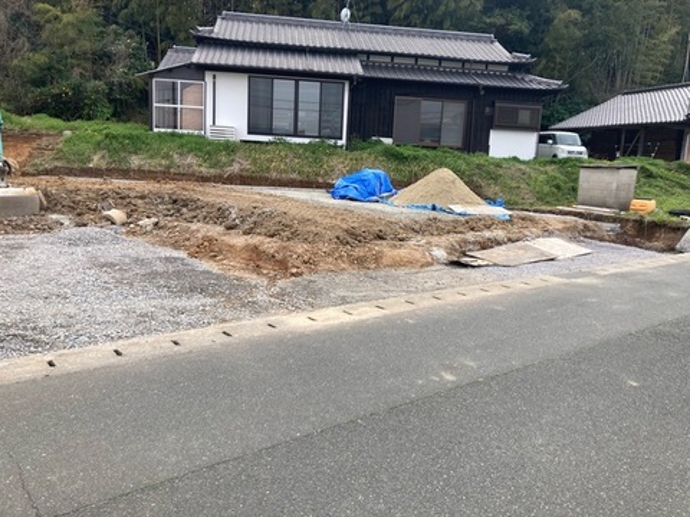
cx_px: 345
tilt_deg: -7.8
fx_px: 558
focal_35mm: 28
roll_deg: -3.2
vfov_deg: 49.7
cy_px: 258
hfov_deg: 63.4
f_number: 1.8
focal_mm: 3.99
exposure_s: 1/694
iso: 20
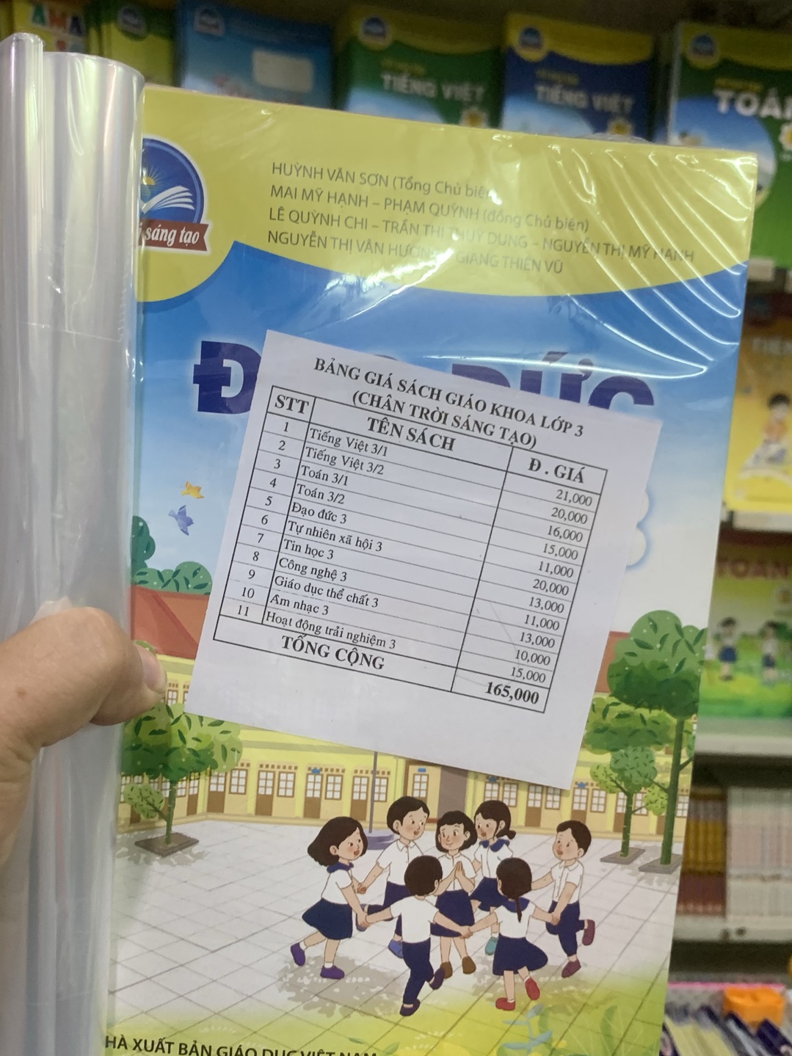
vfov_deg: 49.9
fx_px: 1129
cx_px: 293
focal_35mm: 37
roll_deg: -3.3
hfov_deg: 38.4
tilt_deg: -21.4
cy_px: 614
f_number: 1.8
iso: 200
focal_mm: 4.25
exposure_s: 1/50
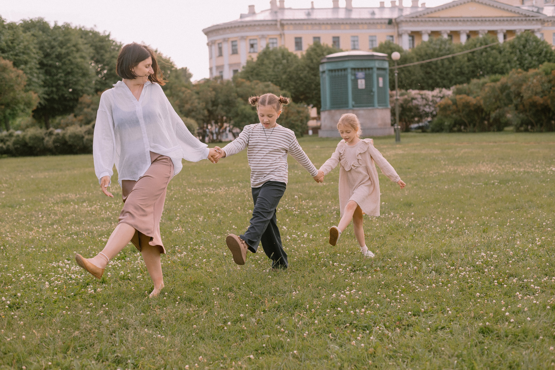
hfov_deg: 39.6
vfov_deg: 27.0
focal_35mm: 50
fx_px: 771
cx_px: 278
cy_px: 185
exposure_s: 1/1600
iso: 320
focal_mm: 50
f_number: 3.2
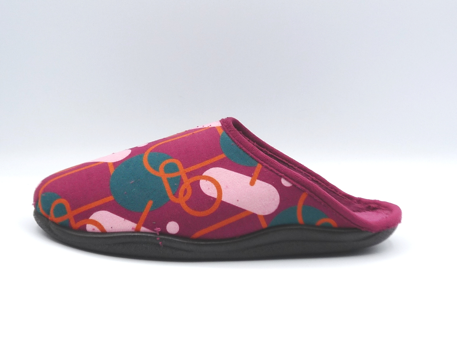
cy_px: 172
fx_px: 673
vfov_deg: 28.6
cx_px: 228
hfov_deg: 37.5
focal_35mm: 51
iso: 100
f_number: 4
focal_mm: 5.1
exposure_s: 1/250
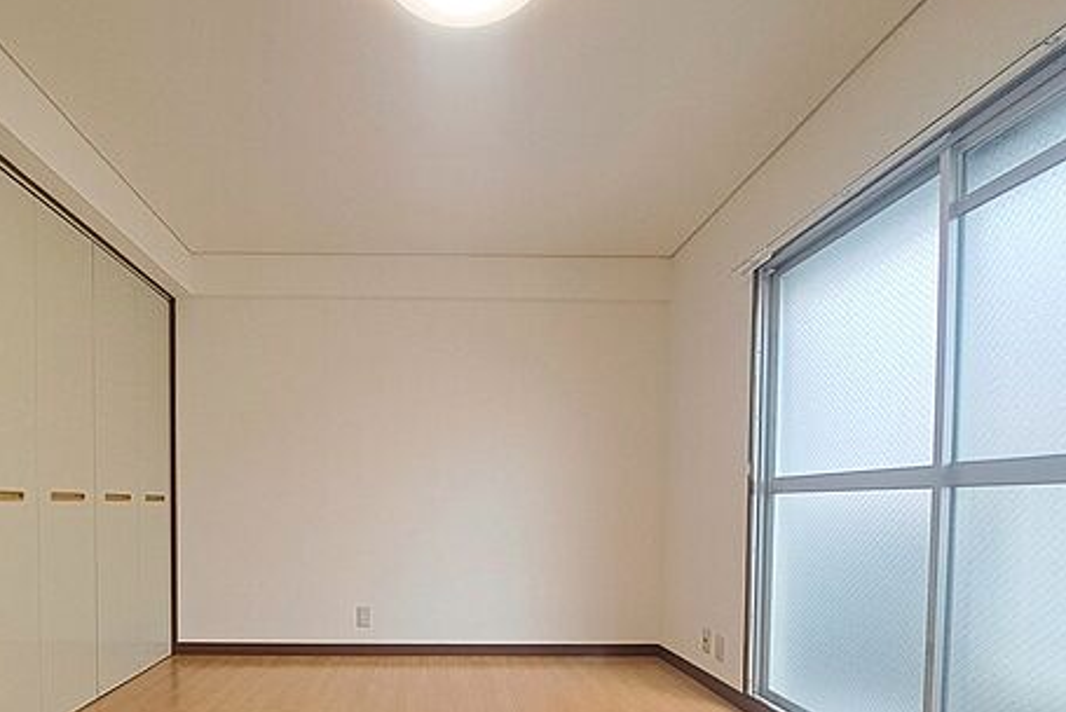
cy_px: 525
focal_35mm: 19
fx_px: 563
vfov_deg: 61.4
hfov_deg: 85.9
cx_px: 431
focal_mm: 1.74
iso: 64
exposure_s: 1/100
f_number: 2.2
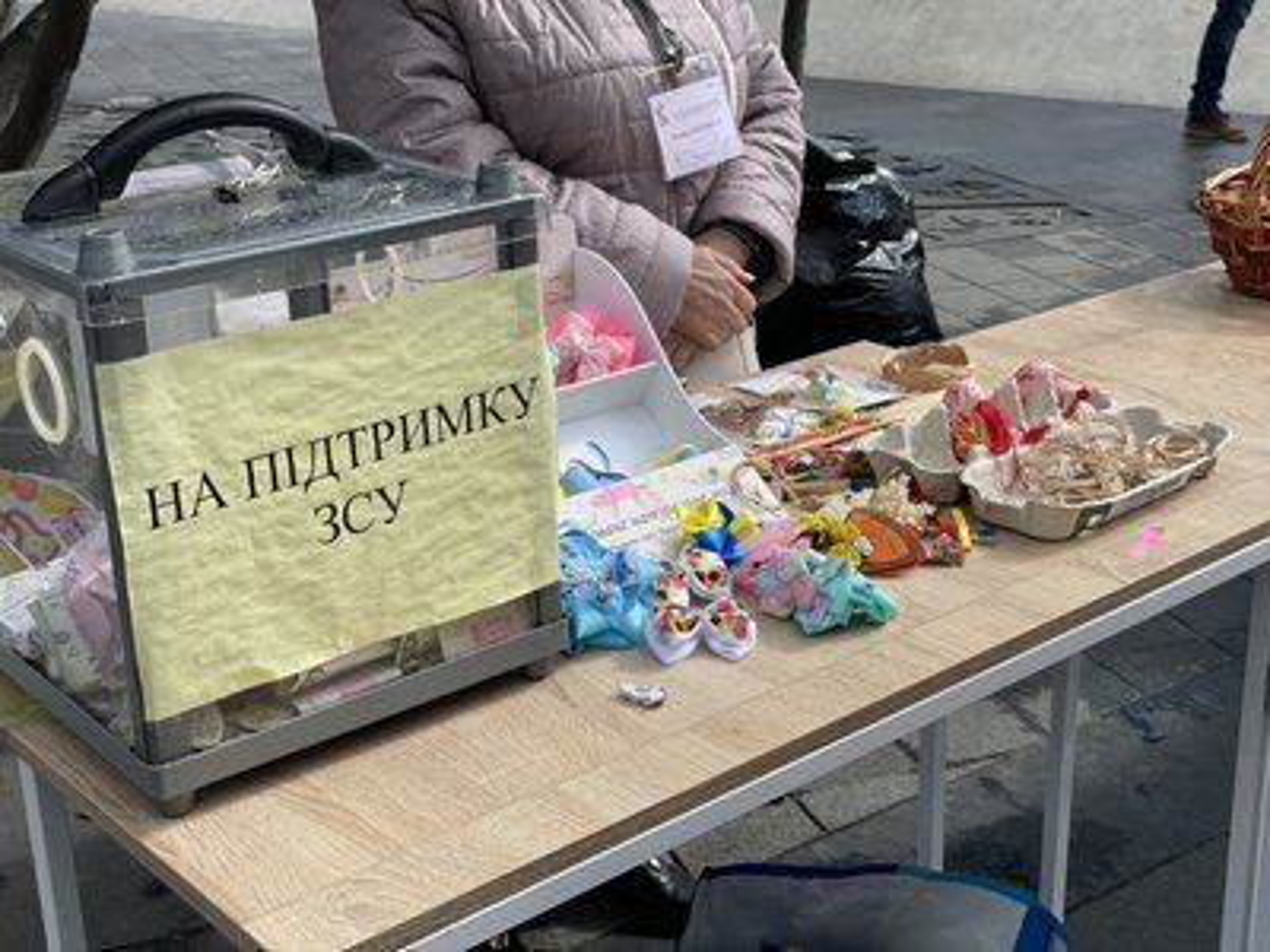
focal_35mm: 52
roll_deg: -0.2
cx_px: 635
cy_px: 476
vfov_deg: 28.0
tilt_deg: -19.3
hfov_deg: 36.8
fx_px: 1908
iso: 25
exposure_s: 1/1597
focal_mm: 6
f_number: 2
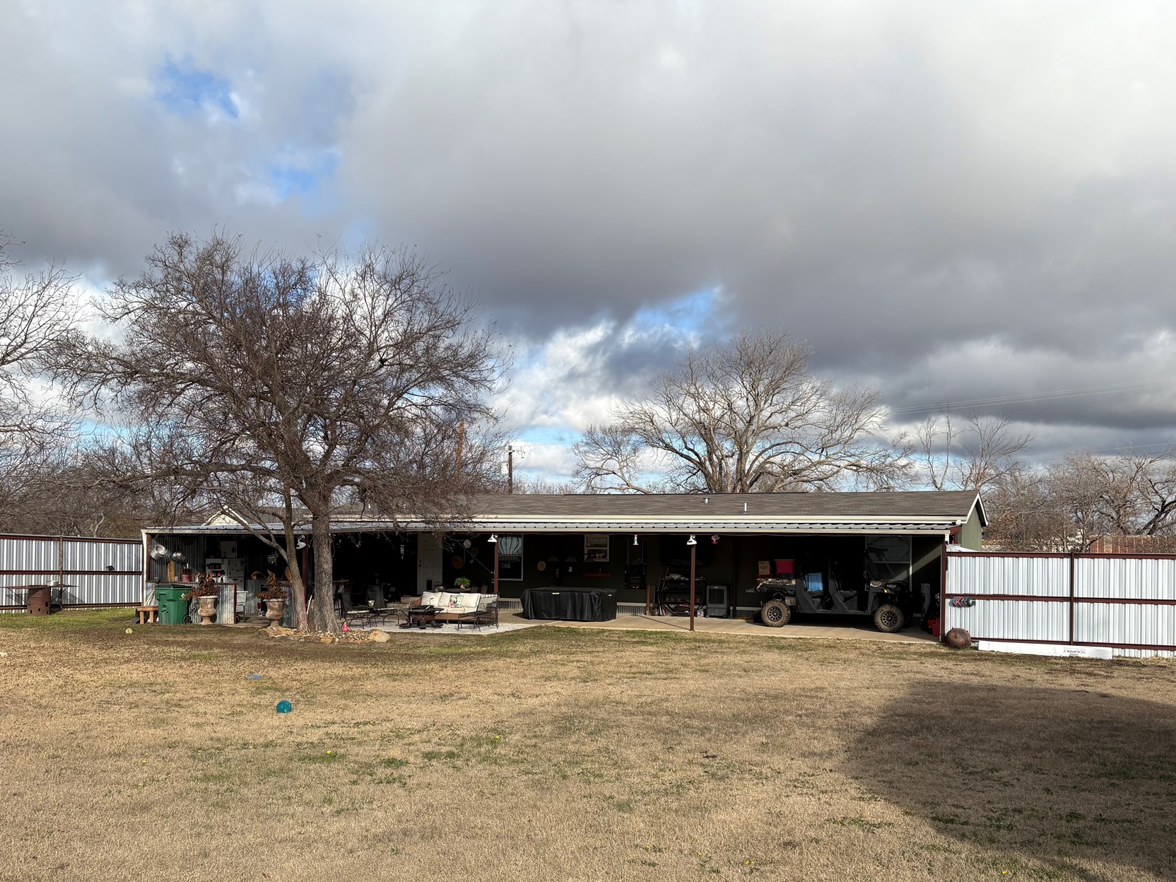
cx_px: 602
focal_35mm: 32
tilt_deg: +0.2
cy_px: 531
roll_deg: -0.8
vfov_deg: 43.9
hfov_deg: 56.8
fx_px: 1087
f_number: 1.6
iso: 50
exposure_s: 1/3448
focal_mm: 5.96
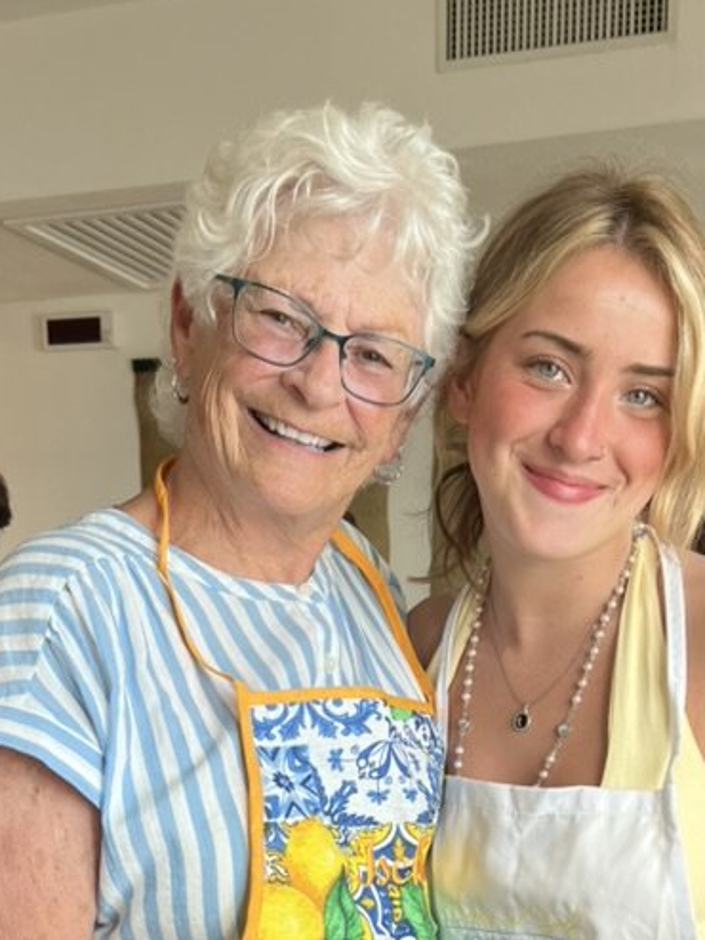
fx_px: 1466
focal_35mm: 54
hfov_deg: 27.0
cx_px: 370
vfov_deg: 32.7
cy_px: 936
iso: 40
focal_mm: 5.7
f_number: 1.5
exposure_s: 1/121
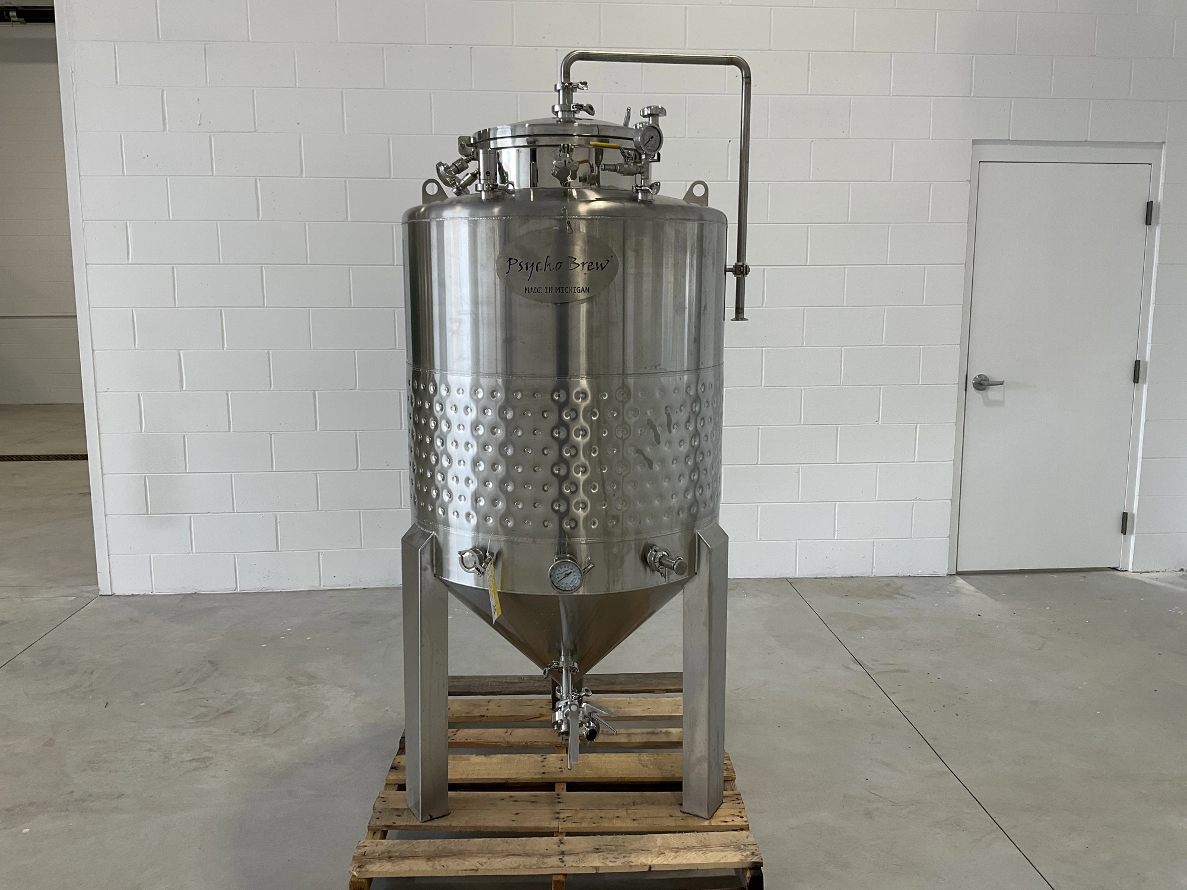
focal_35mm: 29
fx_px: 994
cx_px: 594
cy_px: 445
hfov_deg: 61.7
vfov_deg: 48.2
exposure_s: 1/122
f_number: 1.8
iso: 32
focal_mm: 3
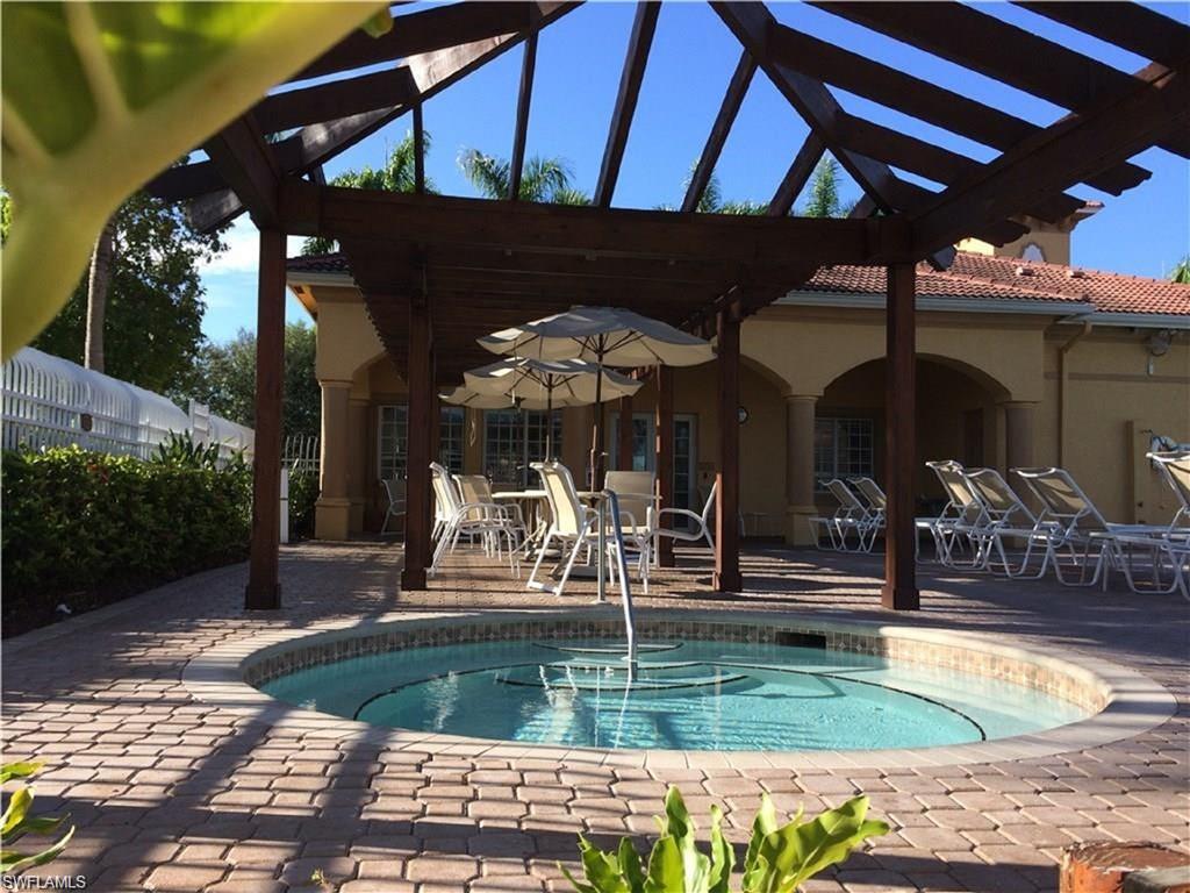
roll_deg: -1.0
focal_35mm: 29
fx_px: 997
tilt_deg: +3.7
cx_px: 595
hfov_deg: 61.7
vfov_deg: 48.2
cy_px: 446
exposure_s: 1/1053
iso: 32
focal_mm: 4.15
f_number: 2.2
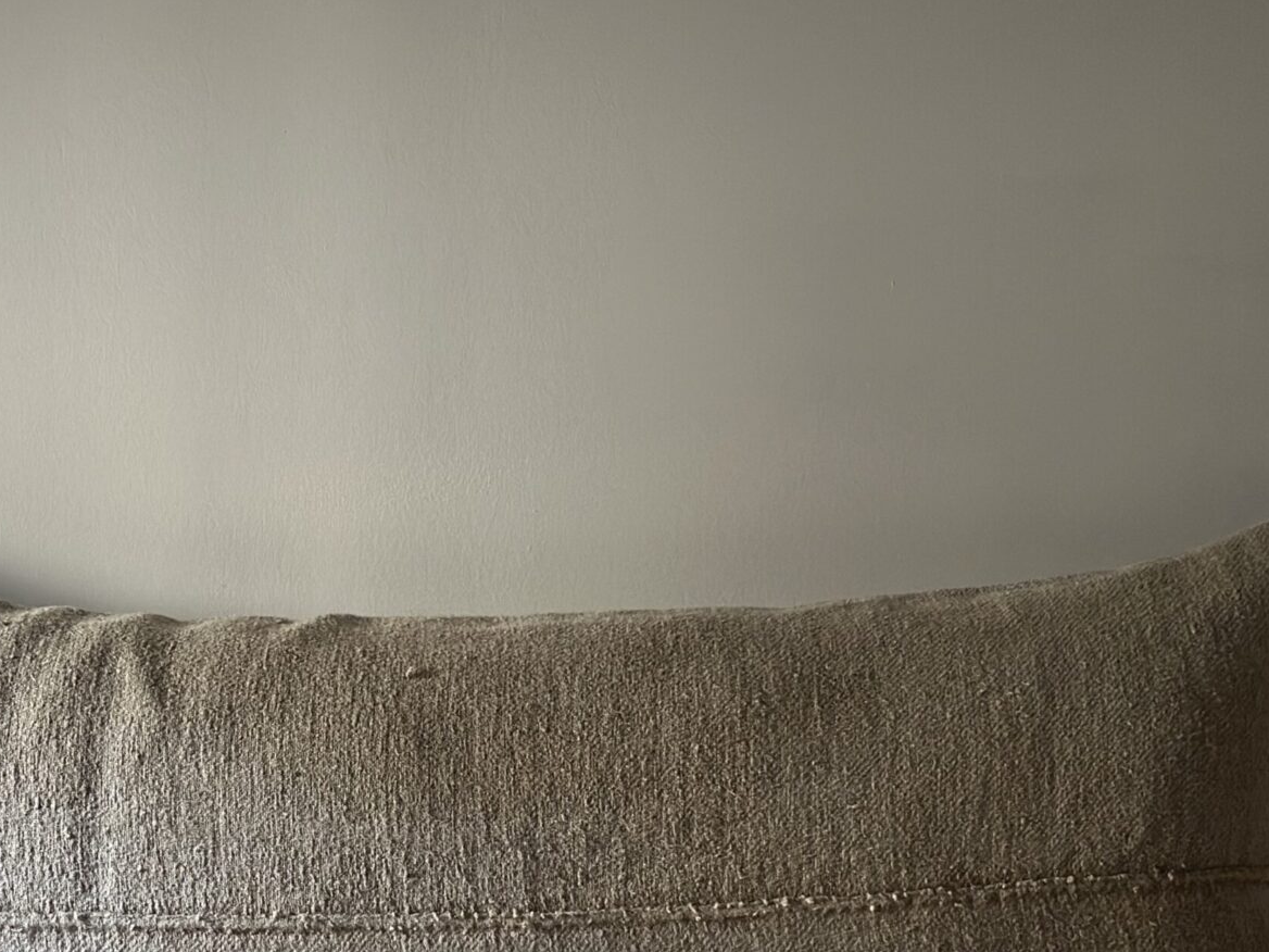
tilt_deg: -6.5
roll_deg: +0.5
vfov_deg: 19.8
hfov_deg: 26.3
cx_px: 511
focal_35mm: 74
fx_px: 2713
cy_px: 713
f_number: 1.78
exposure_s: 1/60
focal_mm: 6.86
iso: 320
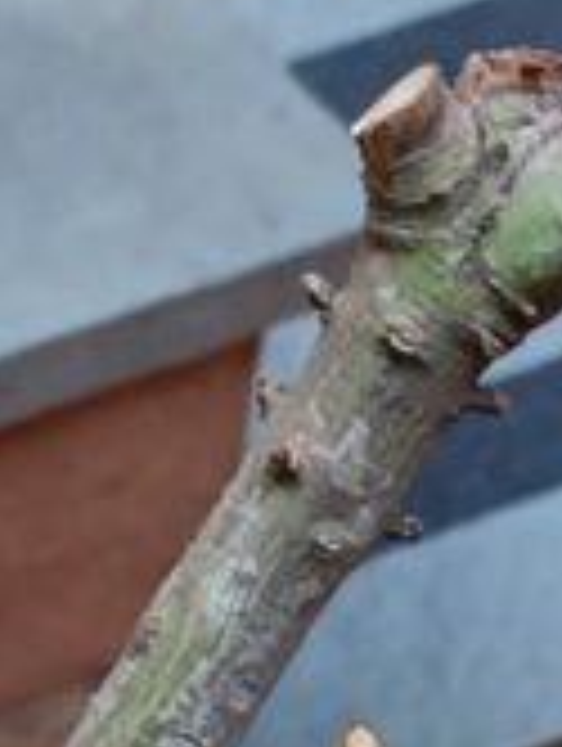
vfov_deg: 9.4
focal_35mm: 197
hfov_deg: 7.2
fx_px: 4254
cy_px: 1465
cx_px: -674
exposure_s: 1/120
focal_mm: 6.14
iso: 400
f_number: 1.6
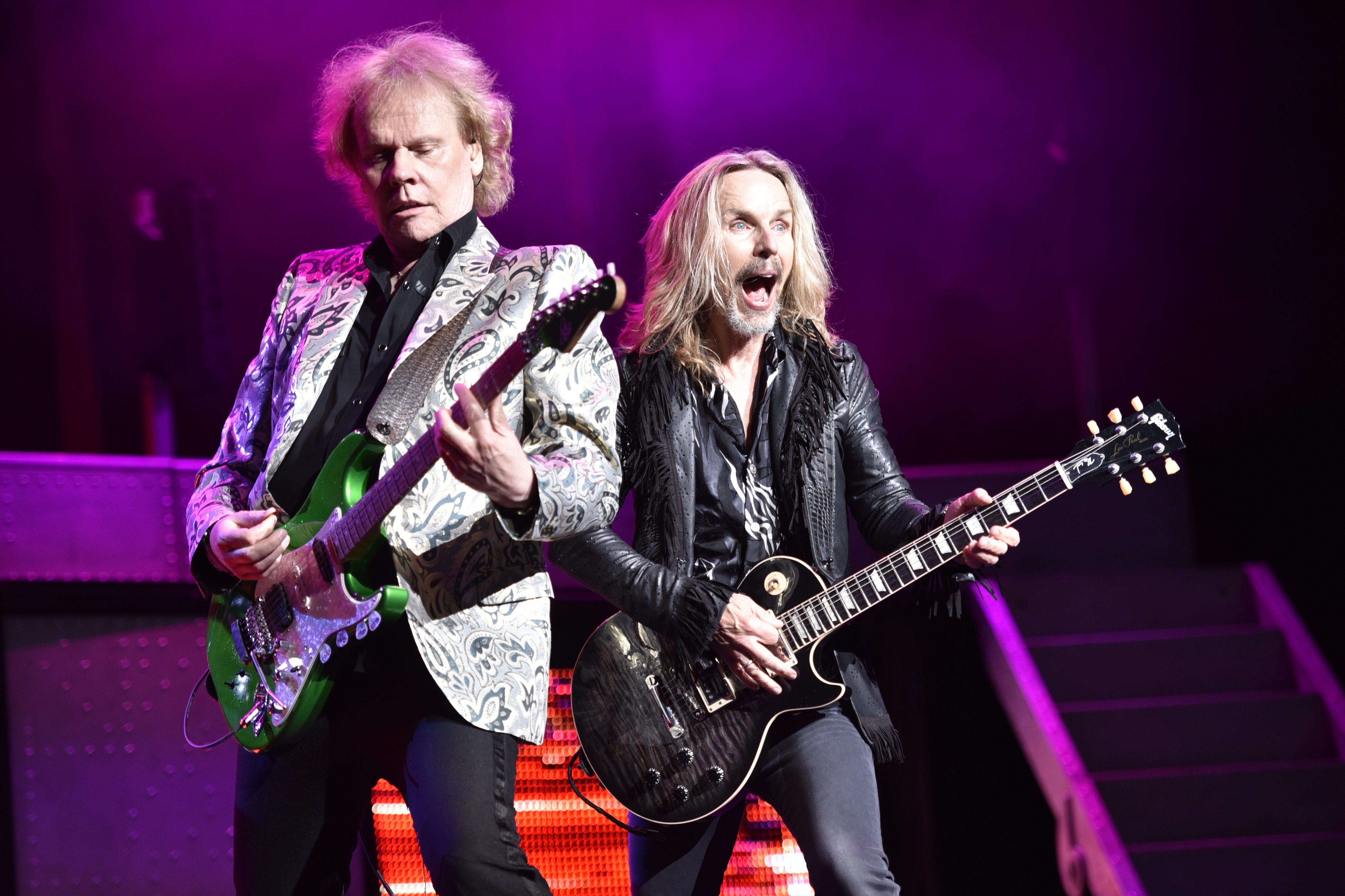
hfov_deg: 17.1
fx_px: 4483
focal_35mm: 120
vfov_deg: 11.4
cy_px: 448
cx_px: 672
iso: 1250
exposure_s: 1/400
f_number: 2.8
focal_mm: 120
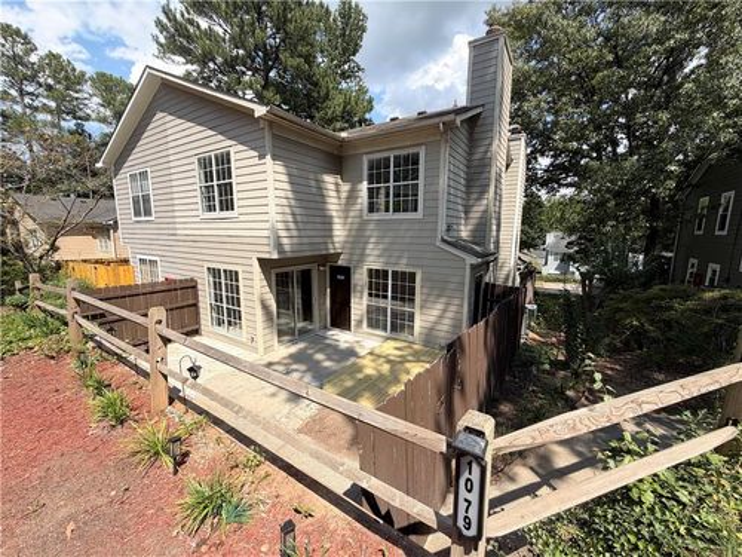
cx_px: 371
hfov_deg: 102.1
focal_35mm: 14
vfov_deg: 85.7
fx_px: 300
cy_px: 278
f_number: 2.2
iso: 25
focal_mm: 2.22
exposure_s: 1/770
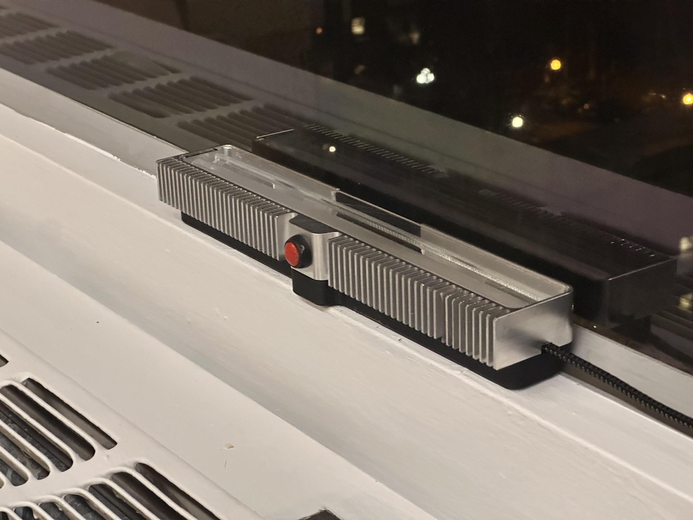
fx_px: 1542
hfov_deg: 25.3
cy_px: 260
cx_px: 346
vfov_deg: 19.1
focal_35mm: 77
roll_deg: +1.5
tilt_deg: -21.3
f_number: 2.8
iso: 1000
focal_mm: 9
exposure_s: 1/41
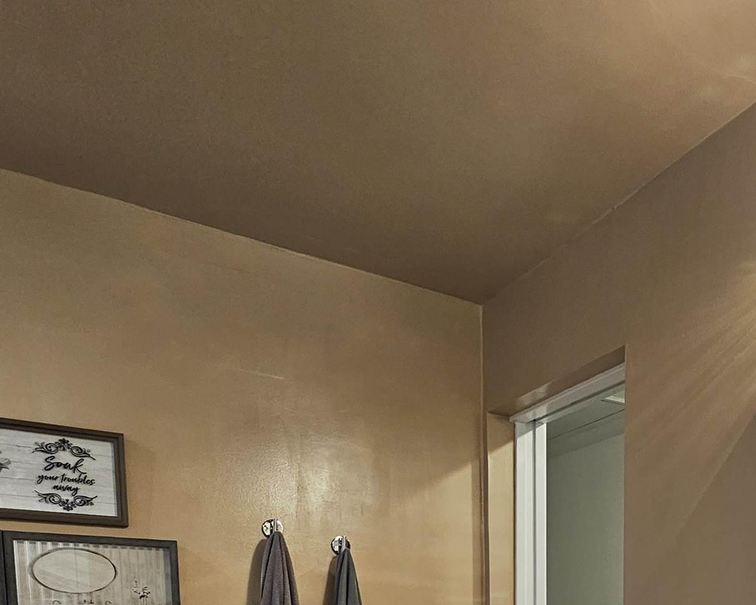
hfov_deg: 52.0
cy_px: 701
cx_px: 608
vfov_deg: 36.8
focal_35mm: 32
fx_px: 716
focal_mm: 2.2
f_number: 2.2
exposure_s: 1/60
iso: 160
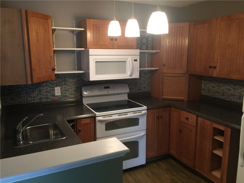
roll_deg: +0.4
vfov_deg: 48.2
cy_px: 92
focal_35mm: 29
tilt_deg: -10.1
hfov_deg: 61.7
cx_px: 122
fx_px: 204
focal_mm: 4.15
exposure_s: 1/15
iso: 50
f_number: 2.2
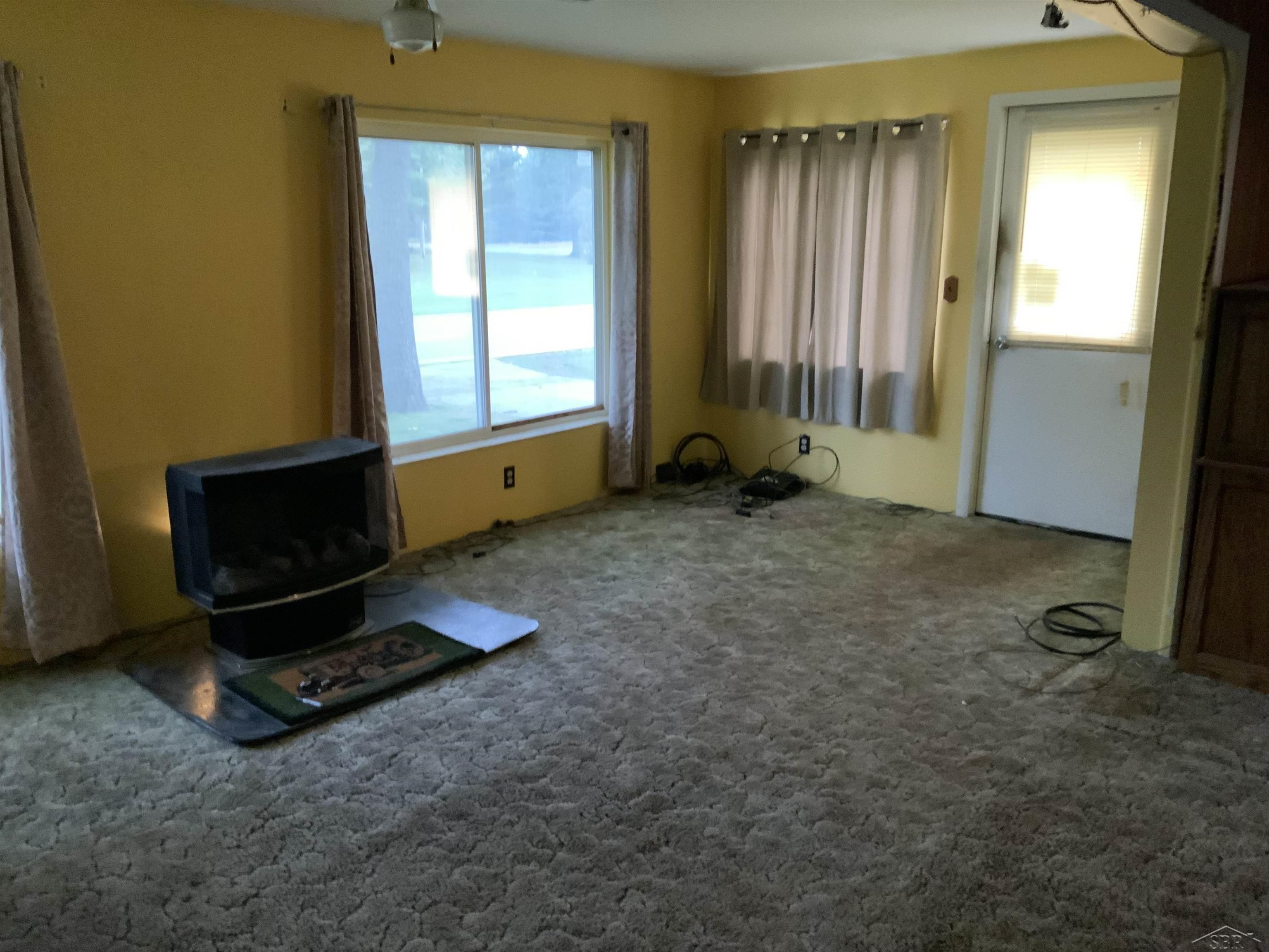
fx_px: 1063
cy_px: 476
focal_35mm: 29
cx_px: 634
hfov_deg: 61.7
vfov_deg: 48.2
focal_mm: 3
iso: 500
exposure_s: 1/30
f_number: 1.8
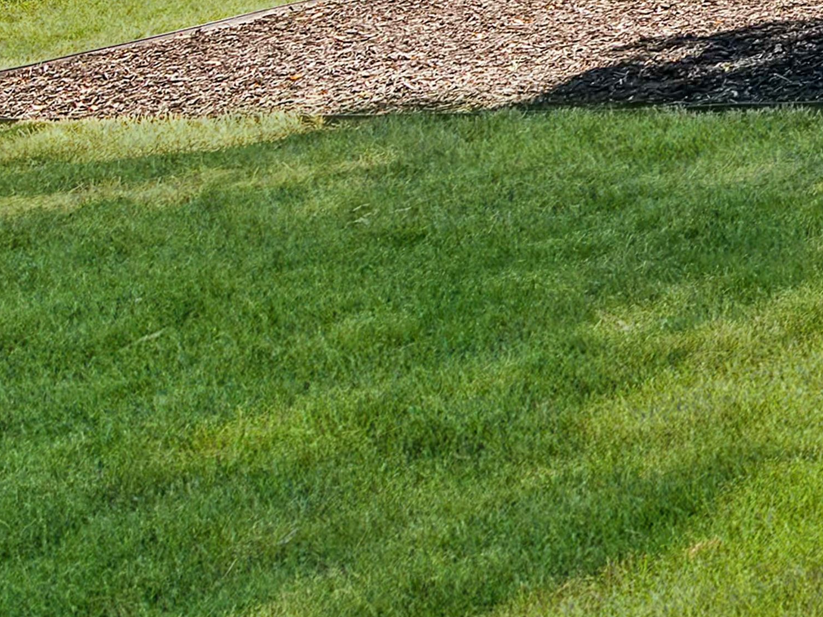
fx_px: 1950
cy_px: -358
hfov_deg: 15.2
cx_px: 1917
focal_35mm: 82
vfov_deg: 16.2
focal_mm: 16
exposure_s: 1/40
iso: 125
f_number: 7.1
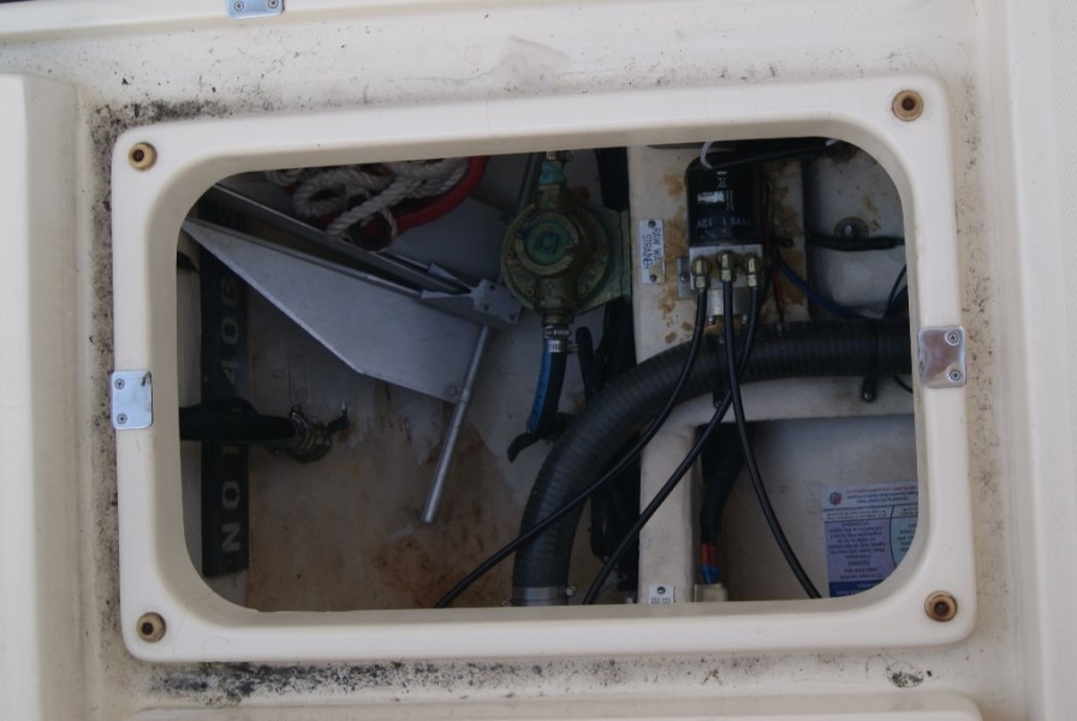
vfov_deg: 40.1
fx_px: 989
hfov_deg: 57.2
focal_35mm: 33
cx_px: 538
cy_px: 360
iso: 100
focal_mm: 22
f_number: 7.1
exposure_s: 1/60
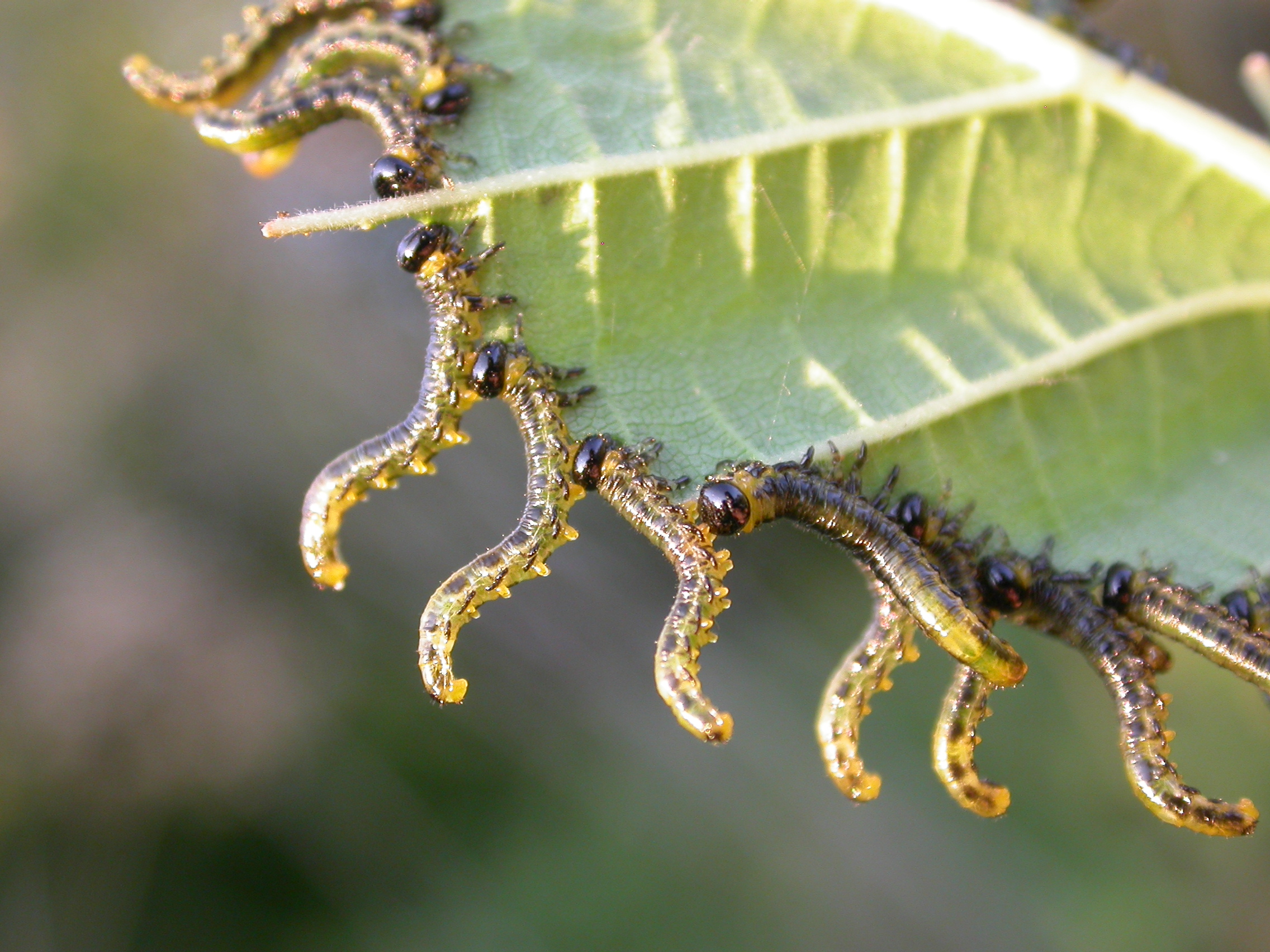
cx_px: 635
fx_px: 2825
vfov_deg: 19.1
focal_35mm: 77
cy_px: 476
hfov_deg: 25.3
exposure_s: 1/81.3
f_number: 3.4
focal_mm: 16
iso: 100
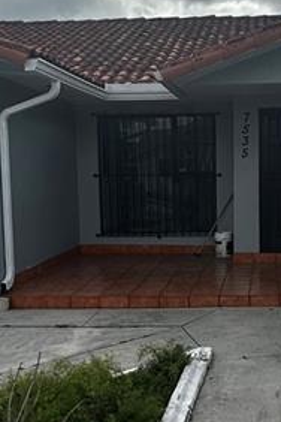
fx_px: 726
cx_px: 230
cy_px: 254
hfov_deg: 21.6
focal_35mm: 62
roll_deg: +0.2
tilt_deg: -5.6
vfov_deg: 32.3
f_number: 2.2
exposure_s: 1/1715
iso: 50
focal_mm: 2.22
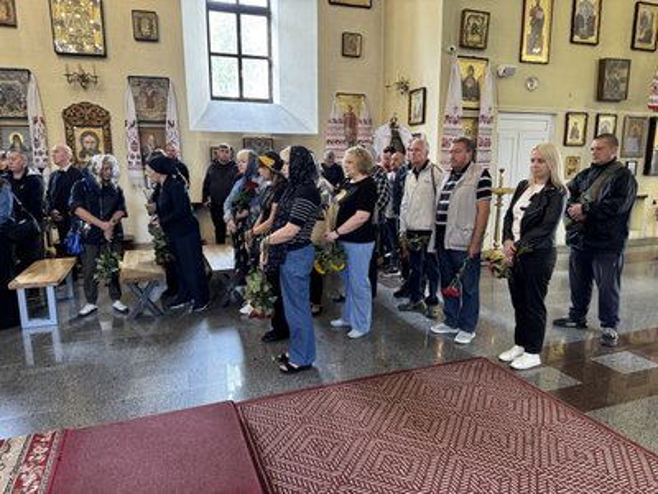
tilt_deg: -10.9
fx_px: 456
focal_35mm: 24
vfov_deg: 56.8
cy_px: 247
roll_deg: +0.2
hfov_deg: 71.6
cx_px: 329
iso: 320
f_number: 1.78
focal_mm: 6.76
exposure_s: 1/50
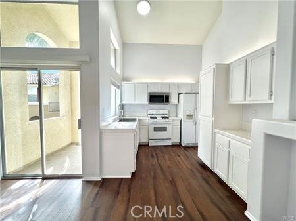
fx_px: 111
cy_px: 110
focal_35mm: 13
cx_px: 148
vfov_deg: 89.9
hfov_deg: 106.2
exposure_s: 1/120
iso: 40
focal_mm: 1.57
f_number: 1.8
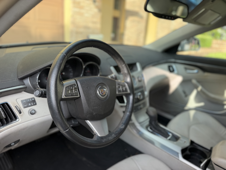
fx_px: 157
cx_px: 113
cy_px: 85
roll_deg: -4.8
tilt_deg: -16.8
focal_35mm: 24
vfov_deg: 56.8
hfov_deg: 71.6
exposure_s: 1/765
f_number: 1.78
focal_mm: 6.76
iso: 100
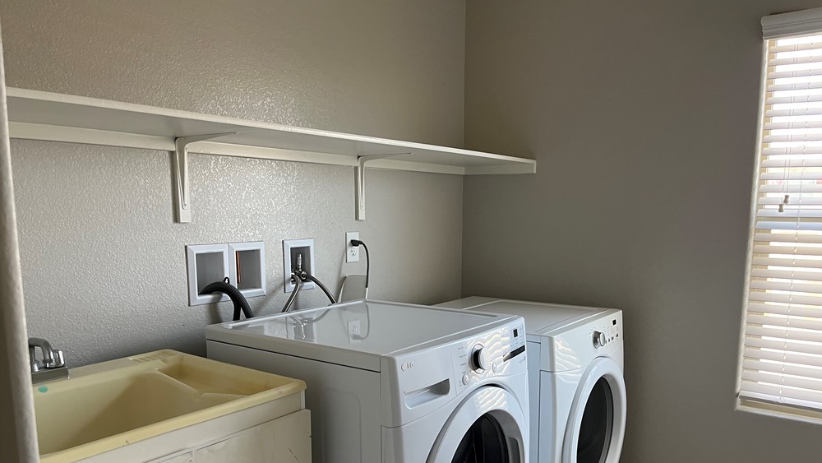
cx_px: 416
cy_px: 308
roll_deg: -0.1
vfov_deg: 39.7
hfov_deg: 66.1
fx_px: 632
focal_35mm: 29
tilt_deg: -9.7
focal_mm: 5.1
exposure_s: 1/60
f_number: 1.6
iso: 80
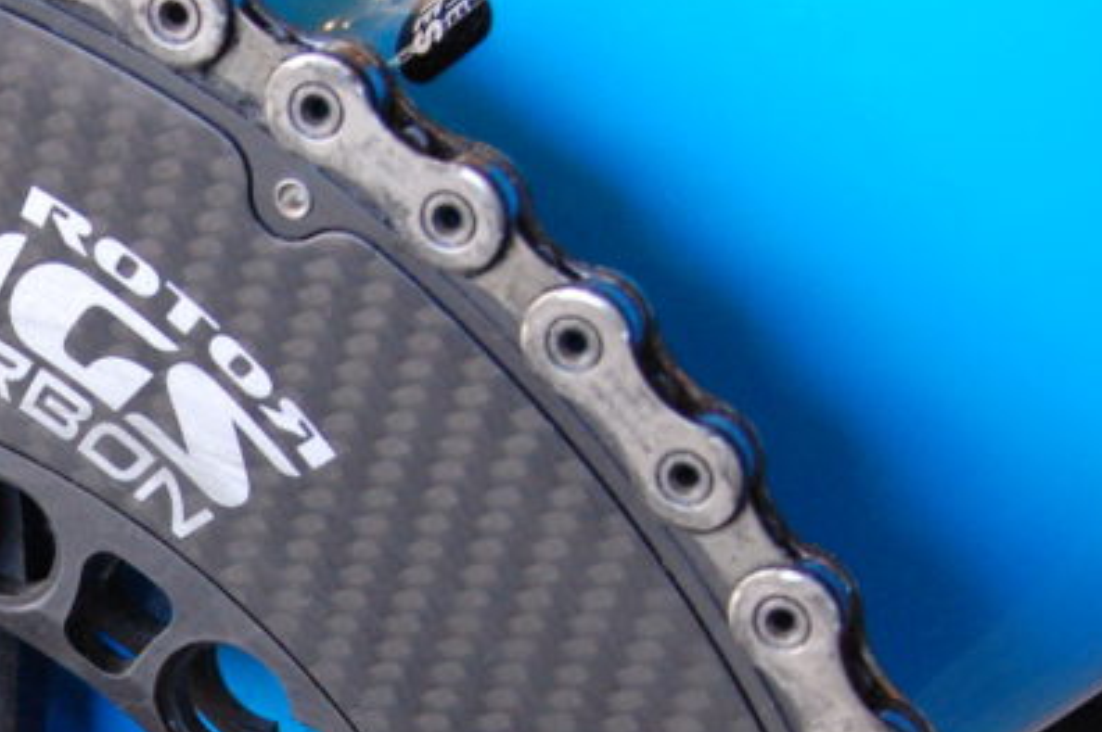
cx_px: -159
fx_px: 4983
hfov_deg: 12.4
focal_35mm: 163
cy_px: 733
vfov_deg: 8.4
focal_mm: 42
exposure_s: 1/30
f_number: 7.1
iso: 1600
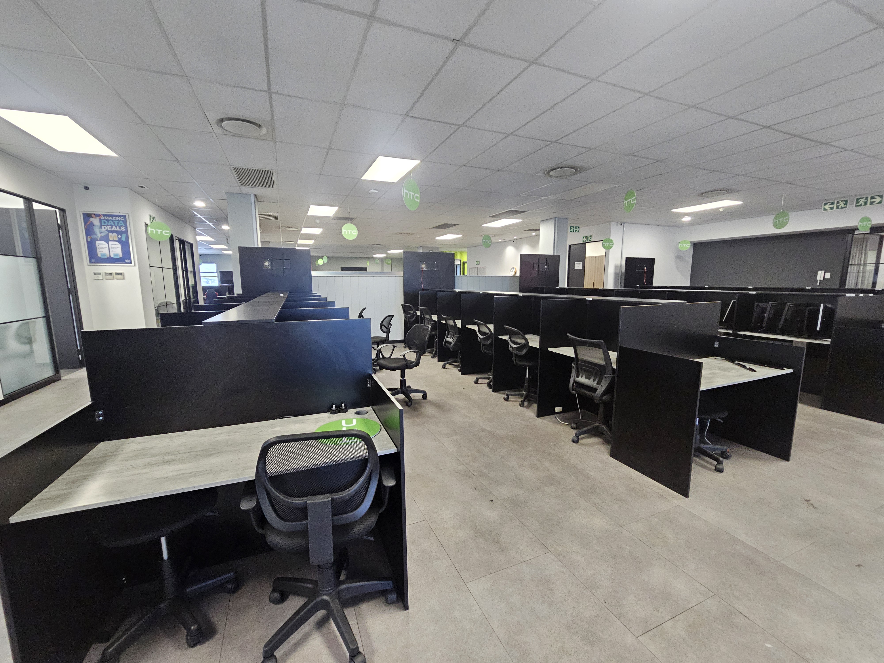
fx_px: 332
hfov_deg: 106.2
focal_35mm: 13
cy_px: 332
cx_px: 442
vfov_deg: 89.9
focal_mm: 2.2
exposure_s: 1/33.3
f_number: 2.2
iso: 320
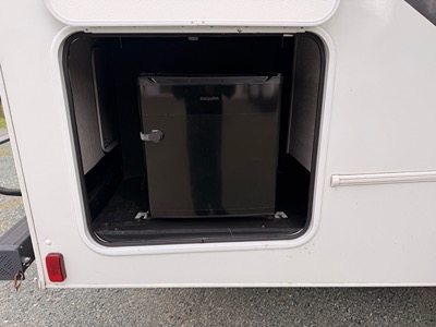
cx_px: 218
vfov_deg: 56.8
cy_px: 164
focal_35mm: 24
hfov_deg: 71.6
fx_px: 302
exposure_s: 1/920
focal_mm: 6.76
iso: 80
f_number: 1.78
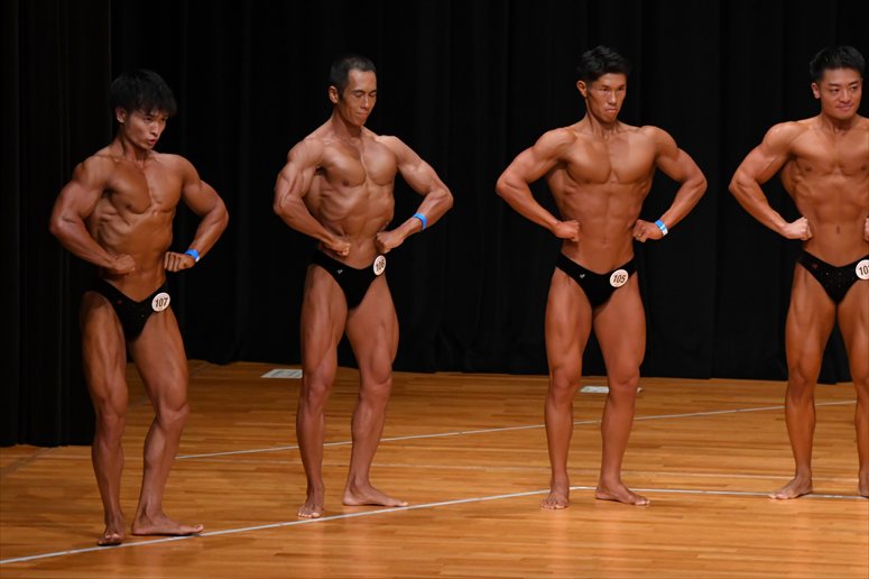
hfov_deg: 8.1
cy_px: 290
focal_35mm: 255
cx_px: 434
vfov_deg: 5.4
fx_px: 6152
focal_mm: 170
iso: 3200
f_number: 5.6
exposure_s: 1/400
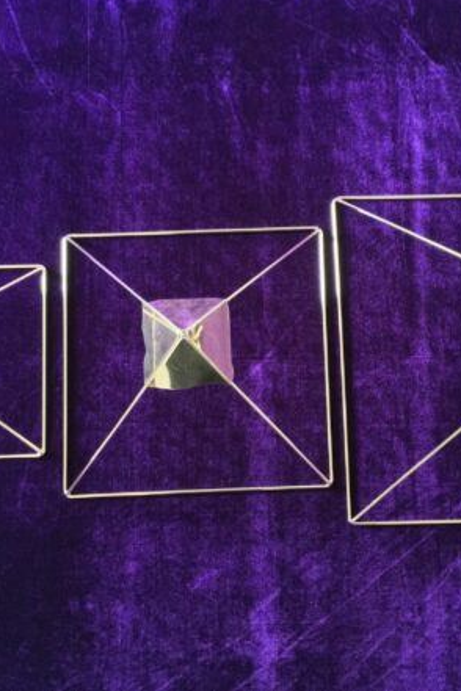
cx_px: 263
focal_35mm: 41
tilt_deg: -83.5
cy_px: 340
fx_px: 787
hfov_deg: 32.6
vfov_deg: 47.4
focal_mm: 4.15
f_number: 2.2
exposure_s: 1/17
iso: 400
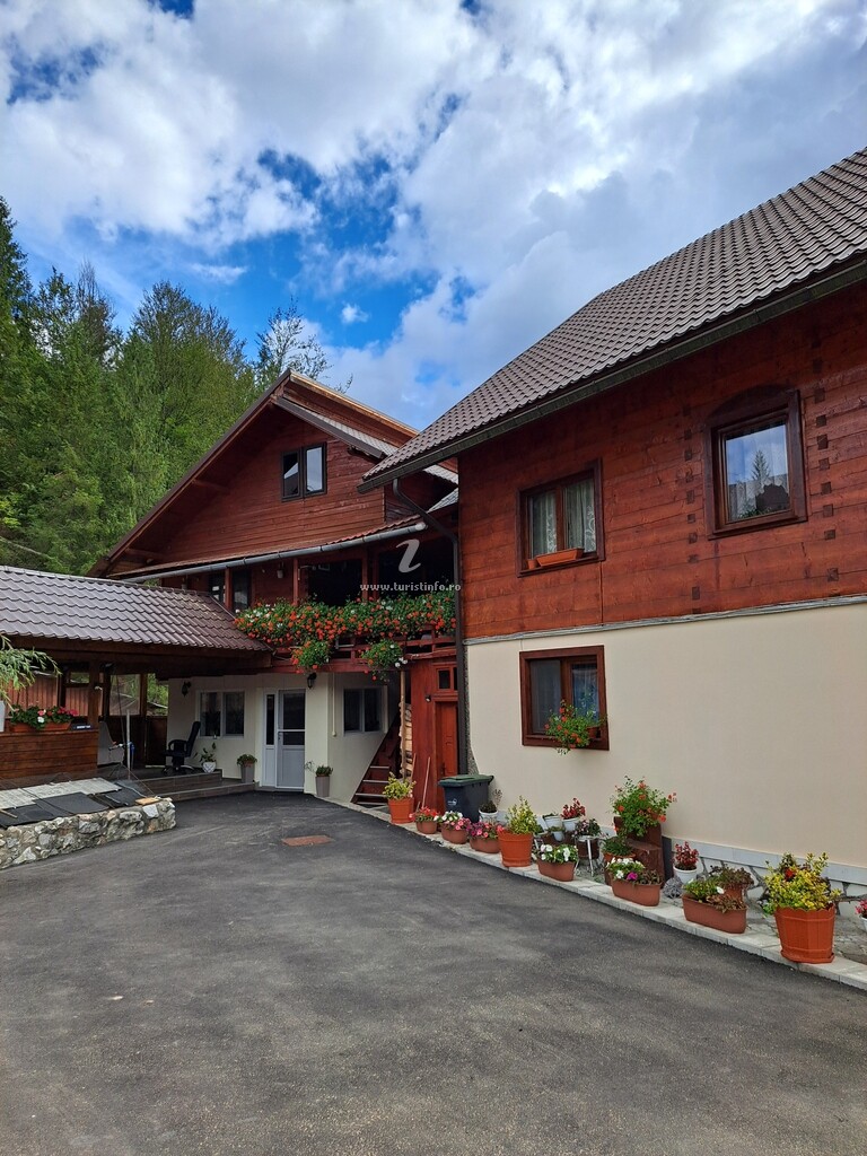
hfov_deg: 56.8
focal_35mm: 24
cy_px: 578
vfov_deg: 71.6
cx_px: 434
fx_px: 801
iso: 50
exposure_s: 1/1261
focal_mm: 5.23
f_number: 1.8
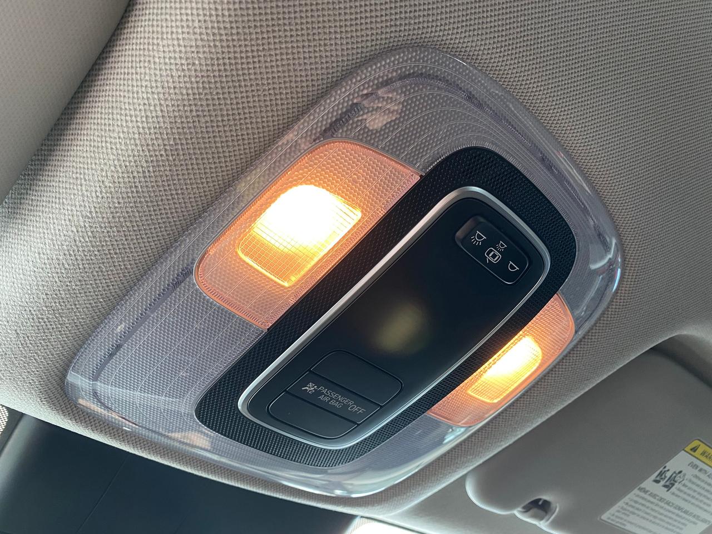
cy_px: 267
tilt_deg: +45.8
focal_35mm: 26
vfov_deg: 53.1
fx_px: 535
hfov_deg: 67.3
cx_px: 356
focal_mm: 4.25
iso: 200
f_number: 1.8
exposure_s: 1/60
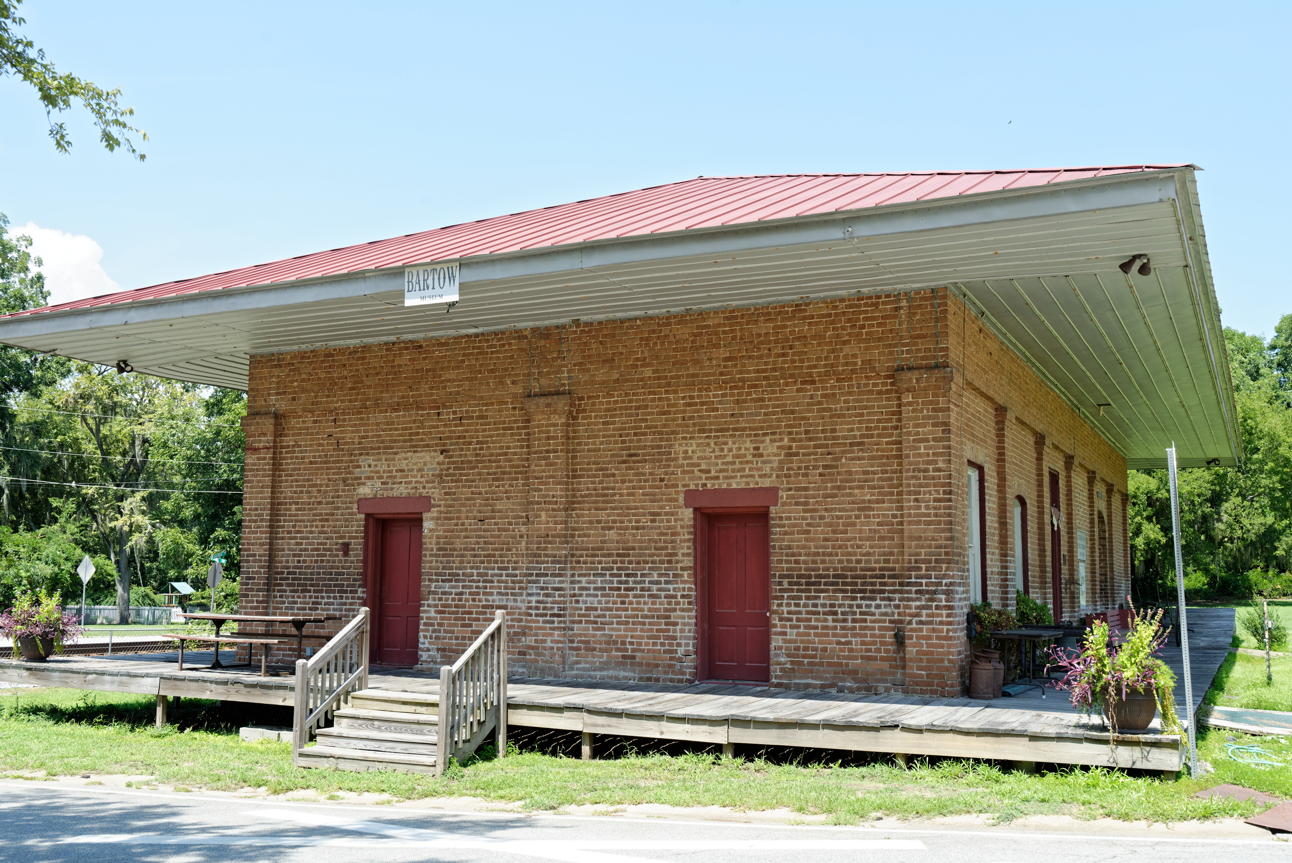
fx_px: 1257
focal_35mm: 35
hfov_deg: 54.4
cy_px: 432
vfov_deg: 37.9
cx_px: 646
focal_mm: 35
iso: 100
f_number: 8
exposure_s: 1/60
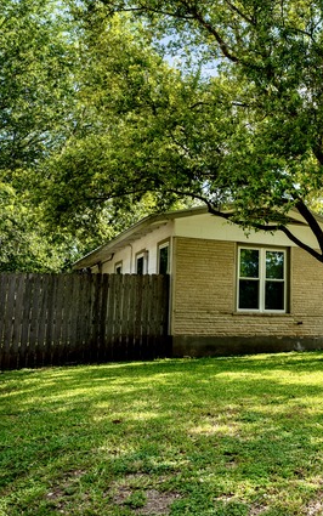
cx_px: 322
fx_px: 605
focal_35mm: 43
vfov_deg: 46.2
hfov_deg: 28.1
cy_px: 258
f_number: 5
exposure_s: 1/250
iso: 100
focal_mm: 28
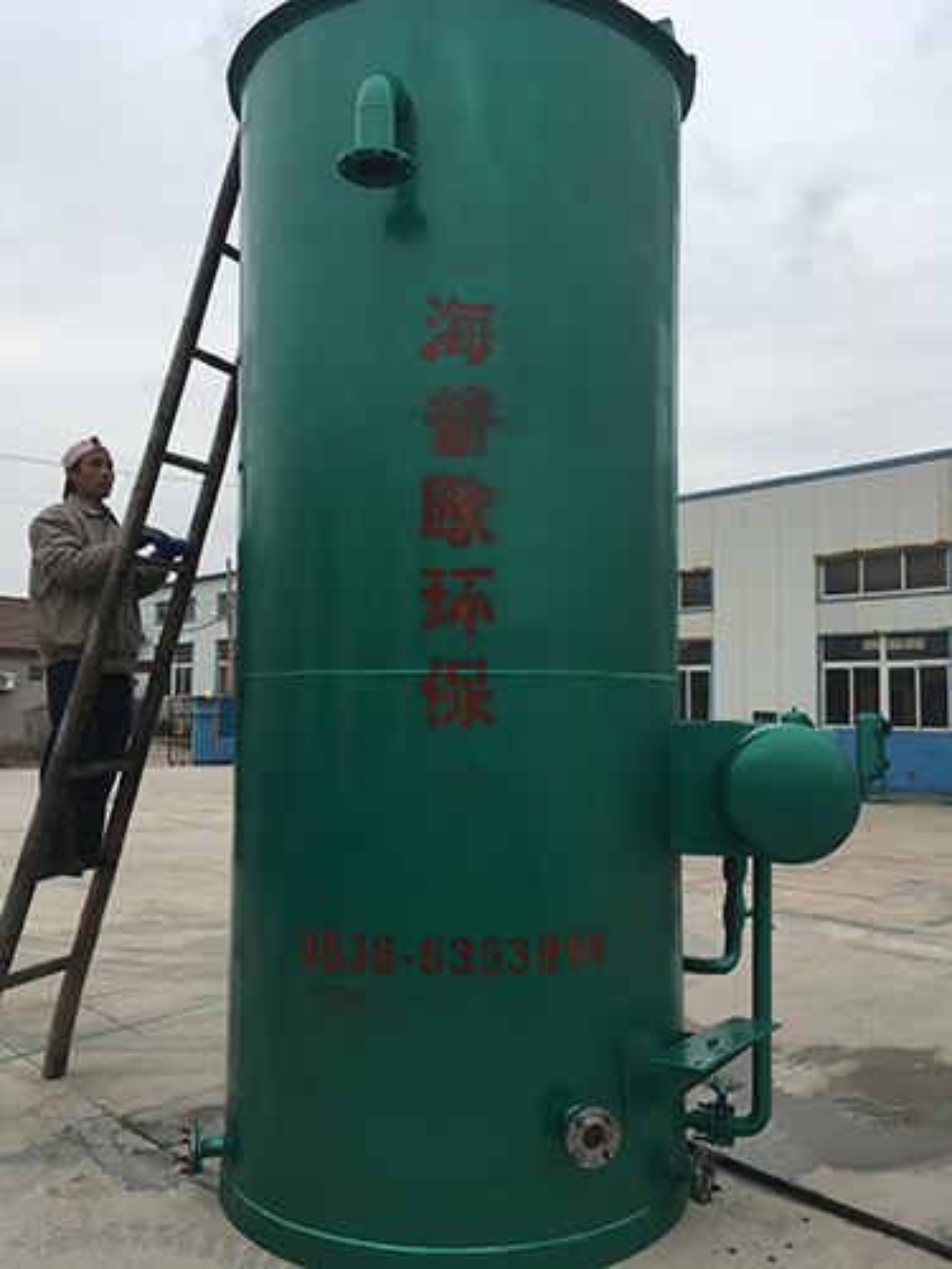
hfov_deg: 48.2
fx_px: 1063
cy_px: 634
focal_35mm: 29
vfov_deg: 61.7
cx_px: 476
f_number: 2.2
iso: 25
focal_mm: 4.15
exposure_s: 1/596
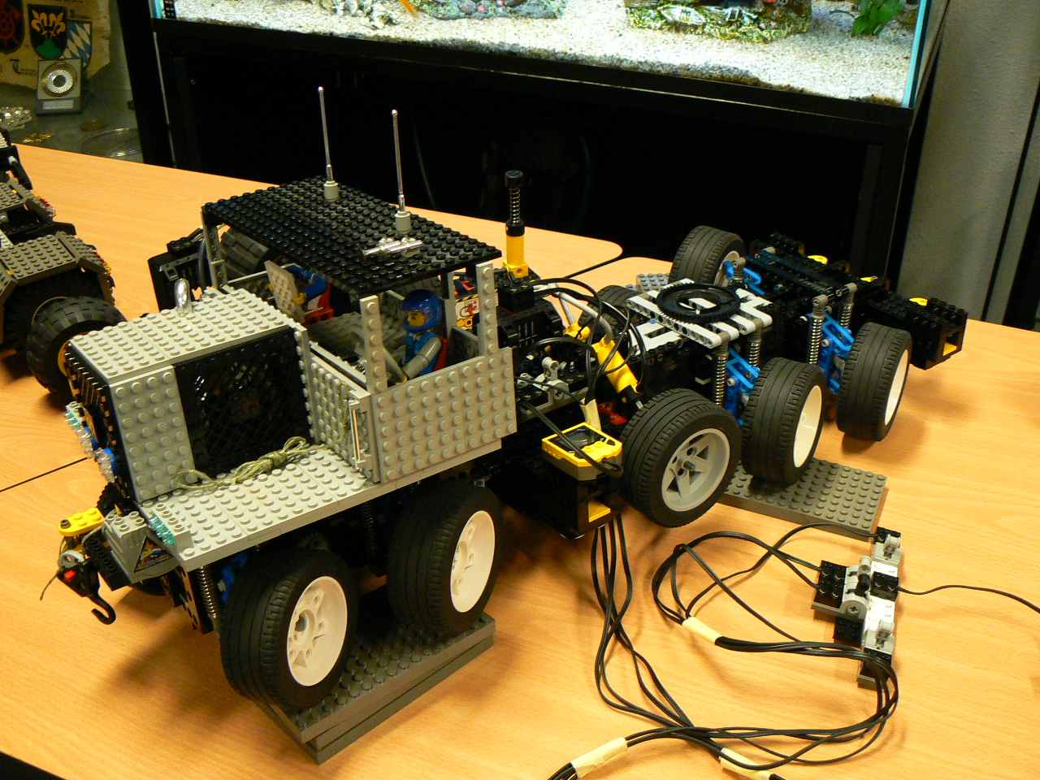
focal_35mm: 37
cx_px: 520
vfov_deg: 38.7
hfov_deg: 50.1
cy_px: 390
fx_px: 1112
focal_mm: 6
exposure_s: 1/15
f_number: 2.8
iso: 200
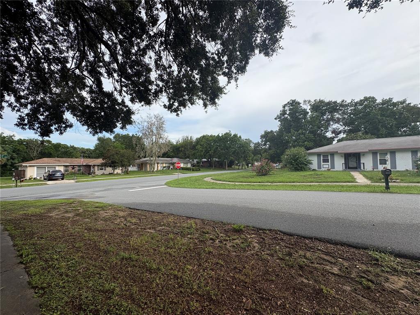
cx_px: 210
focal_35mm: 14
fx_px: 170
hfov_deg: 102.1
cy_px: 158
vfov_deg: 85.7
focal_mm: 2.22
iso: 40
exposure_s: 1/1020
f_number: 2.2
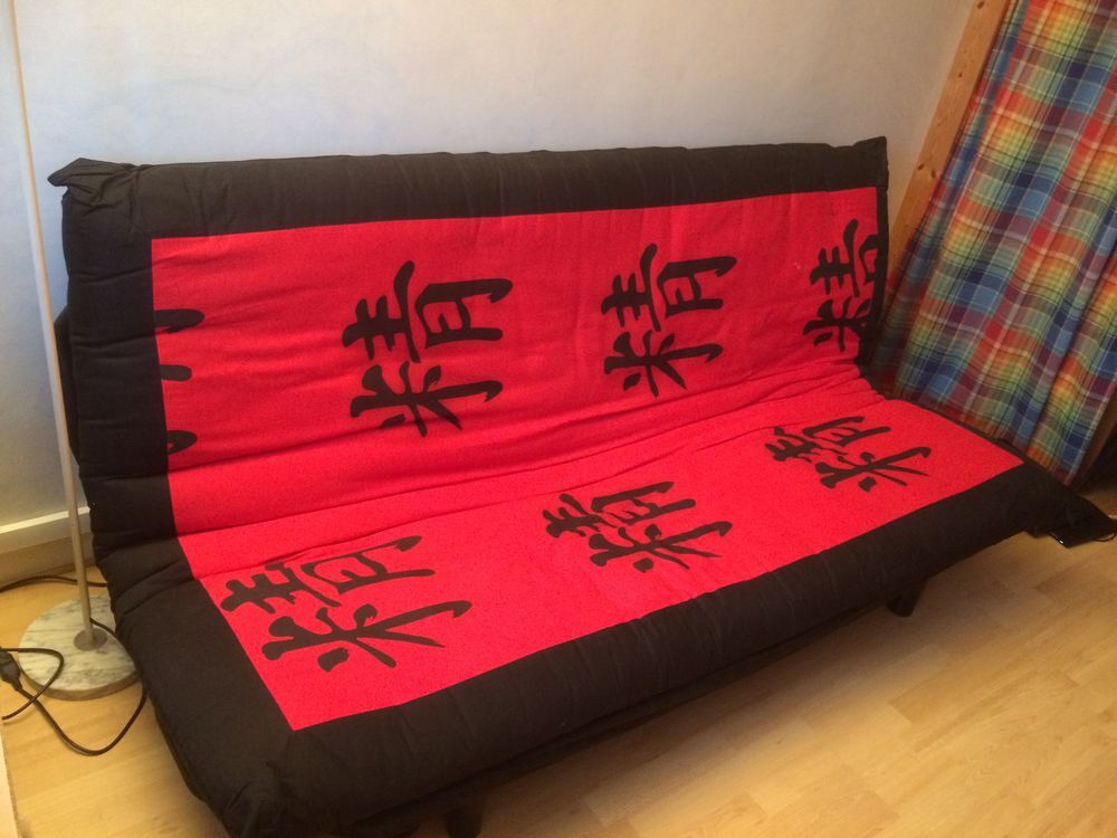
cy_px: 419
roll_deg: -12.7
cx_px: 558
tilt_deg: -33.6
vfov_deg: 48.2
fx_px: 936
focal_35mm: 29
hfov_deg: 61.7
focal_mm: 4.15
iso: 320
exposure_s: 1/17
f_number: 2.2
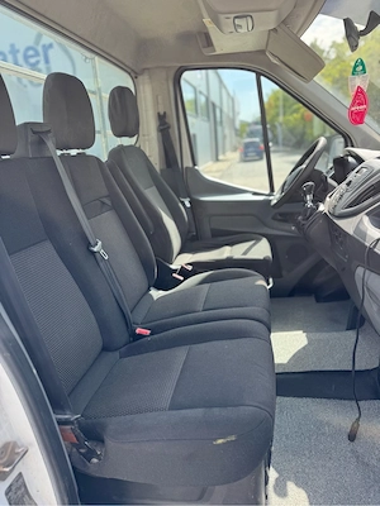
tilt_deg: -17.0
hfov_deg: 56.8
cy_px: 253
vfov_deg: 71.6
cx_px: 190
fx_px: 351
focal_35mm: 24
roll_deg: +6.1
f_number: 1.78
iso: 80
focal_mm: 6.76
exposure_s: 1/739
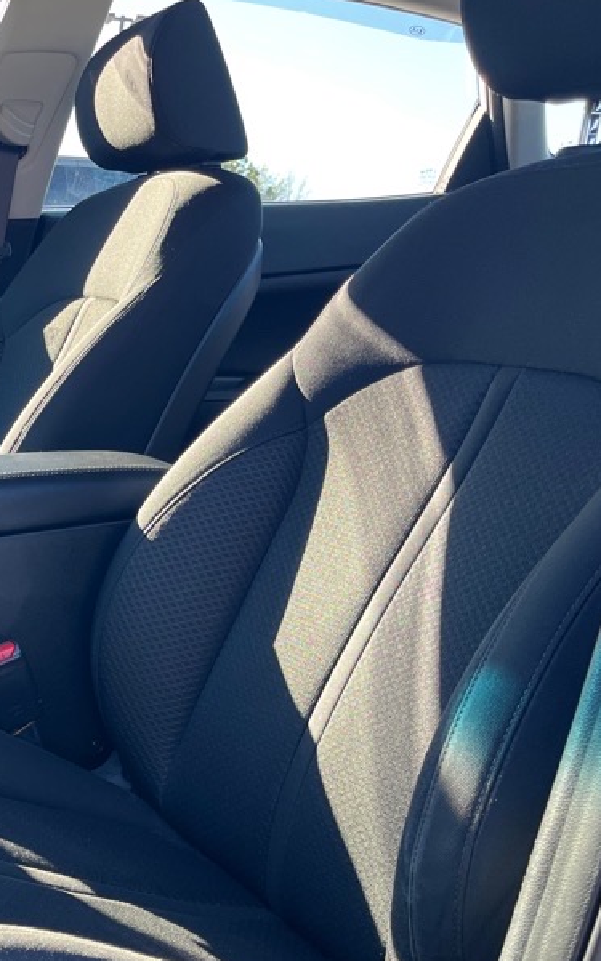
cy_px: 569
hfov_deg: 24.6
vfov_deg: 42.5
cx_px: -139
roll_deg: -4.3
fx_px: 1232
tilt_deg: -11.1
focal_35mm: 47
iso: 64
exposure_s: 1/157
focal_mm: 5.1
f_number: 1.6
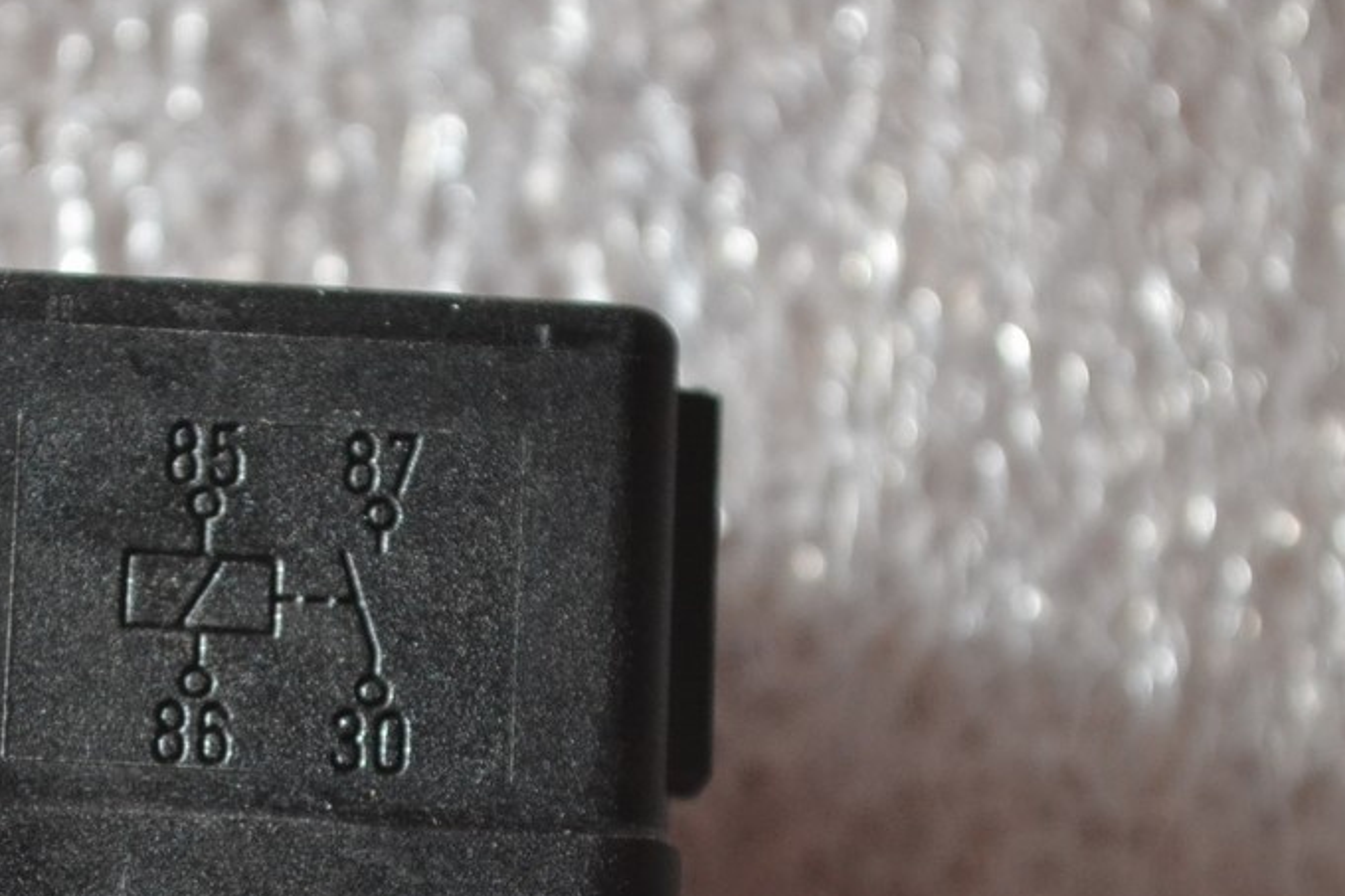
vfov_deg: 9.5
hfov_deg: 14.3
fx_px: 5341
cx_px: 275
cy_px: 803
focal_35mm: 143
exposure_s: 1/60
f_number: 5.6
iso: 1600
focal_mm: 48
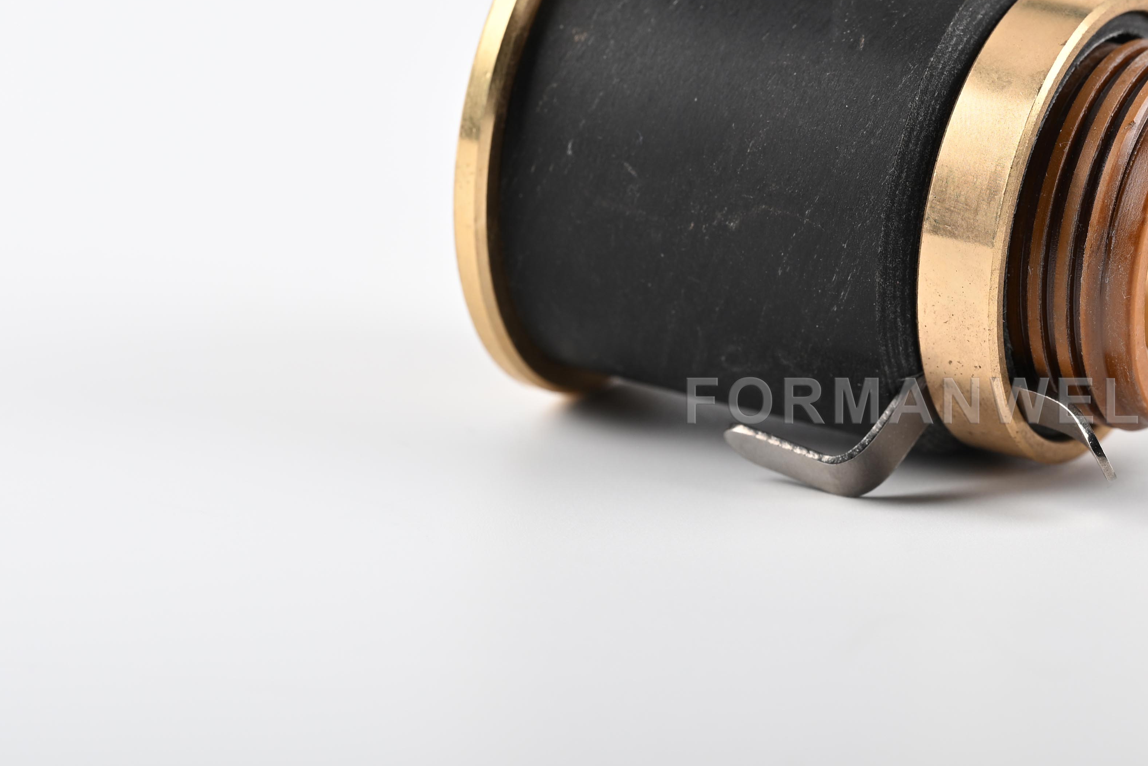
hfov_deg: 10.2
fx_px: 6441
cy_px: 235
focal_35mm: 202
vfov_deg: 6.8
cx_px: 922
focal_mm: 105
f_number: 10
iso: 100
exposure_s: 1/200
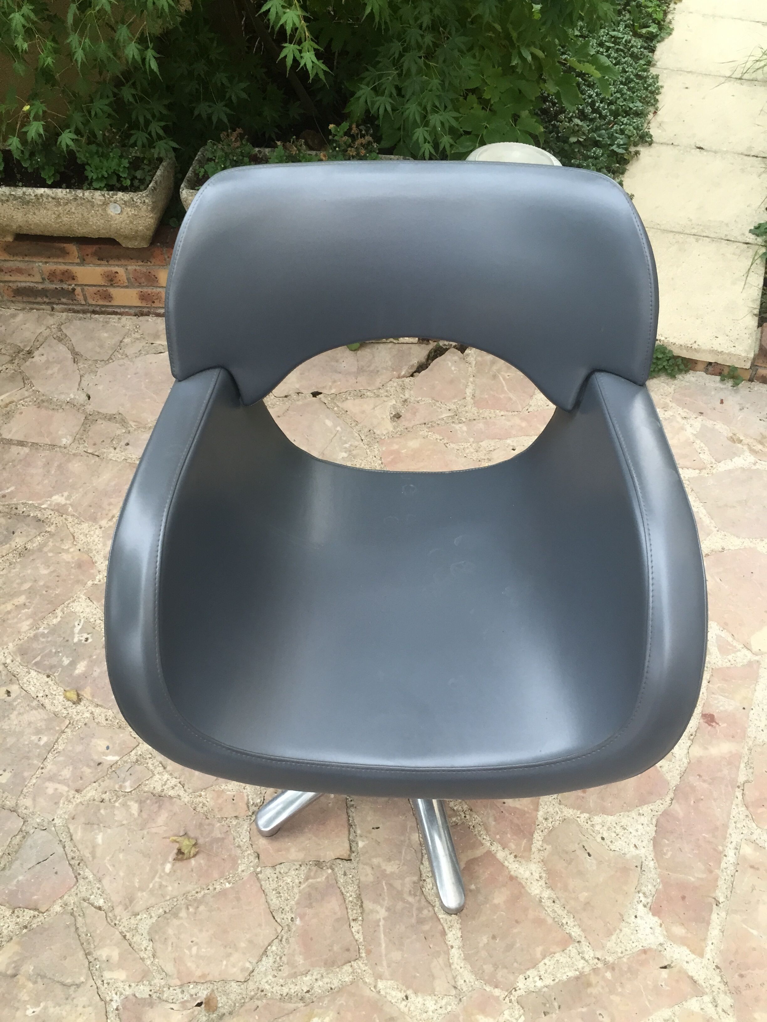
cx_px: 384
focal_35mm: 29
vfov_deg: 61.7
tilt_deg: -53.9
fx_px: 857
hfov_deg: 48.2
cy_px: 511
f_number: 2.2
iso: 32
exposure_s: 1/30
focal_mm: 4.15
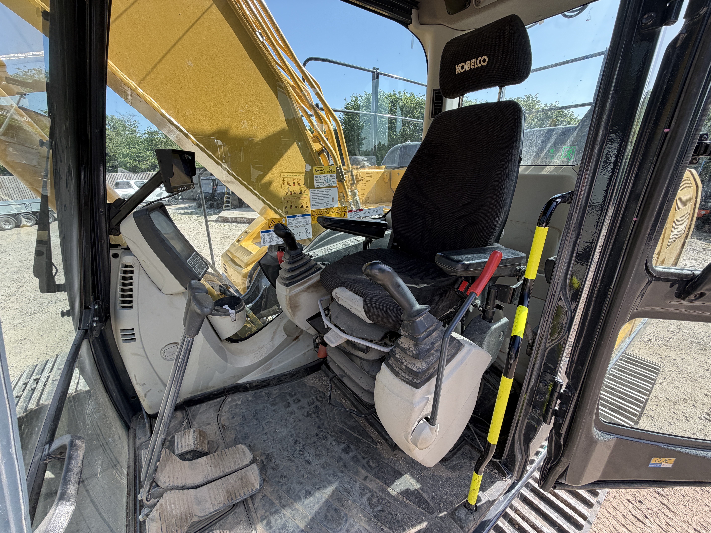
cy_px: 266
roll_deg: +2.4
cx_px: 356
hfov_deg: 102.1
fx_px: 288
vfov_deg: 85.7
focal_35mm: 14
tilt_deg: -20.3
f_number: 2.2
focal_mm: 2.22
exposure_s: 1/346
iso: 50
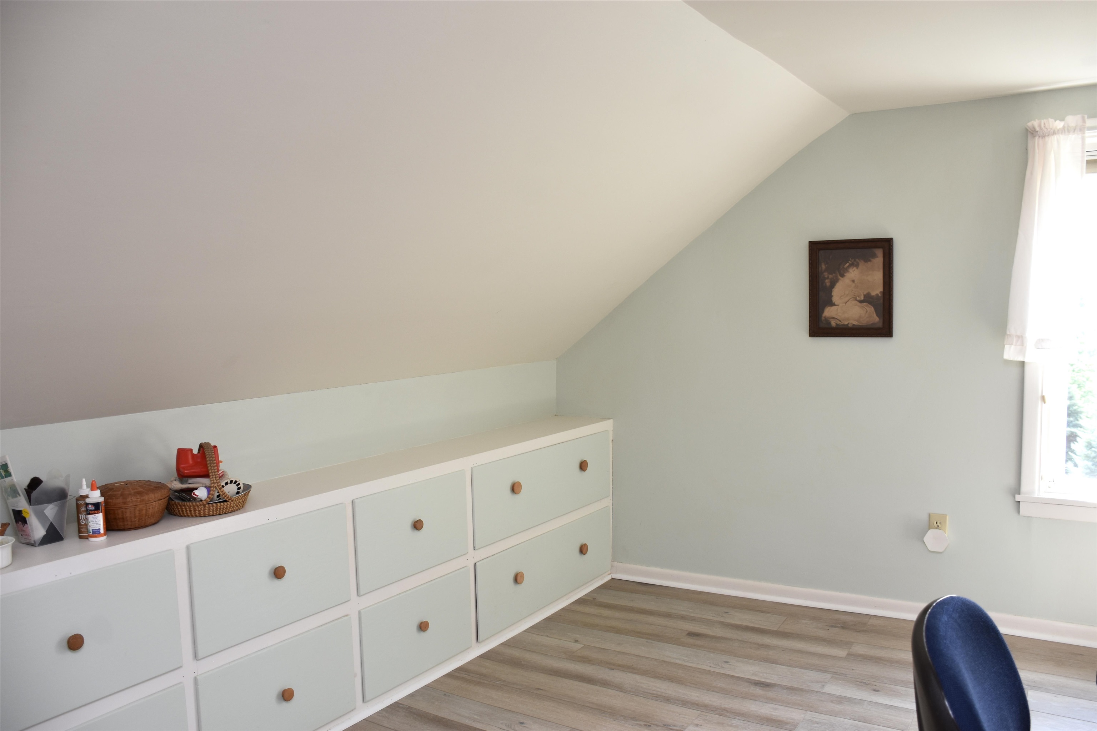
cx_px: 548
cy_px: 366
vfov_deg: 47.9
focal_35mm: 27
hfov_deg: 67.4
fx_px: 823
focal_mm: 18
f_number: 4
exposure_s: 1/60
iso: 250
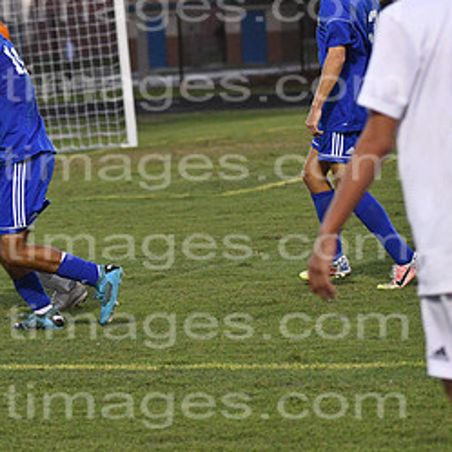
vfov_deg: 6.9
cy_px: 128
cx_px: -4
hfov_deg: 6.9
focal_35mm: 252
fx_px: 3723
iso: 3200
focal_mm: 85
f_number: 3.2
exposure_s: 1/800
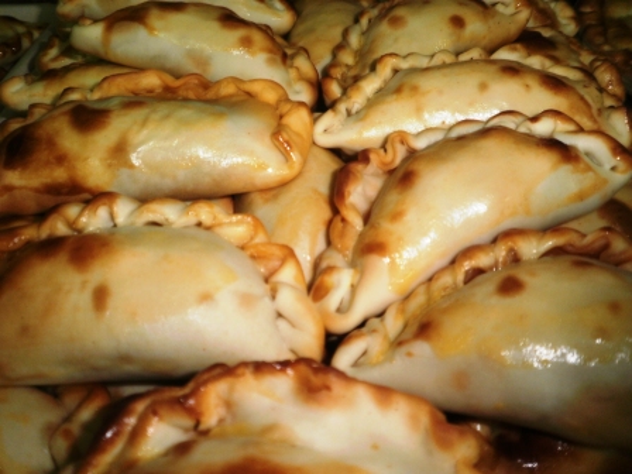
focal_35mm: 31
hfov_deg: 58.4
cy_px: 237
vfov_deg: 45.4
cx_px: 316
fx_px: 566
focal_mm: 5.45
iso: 125
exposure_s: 1/30
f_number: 2.9
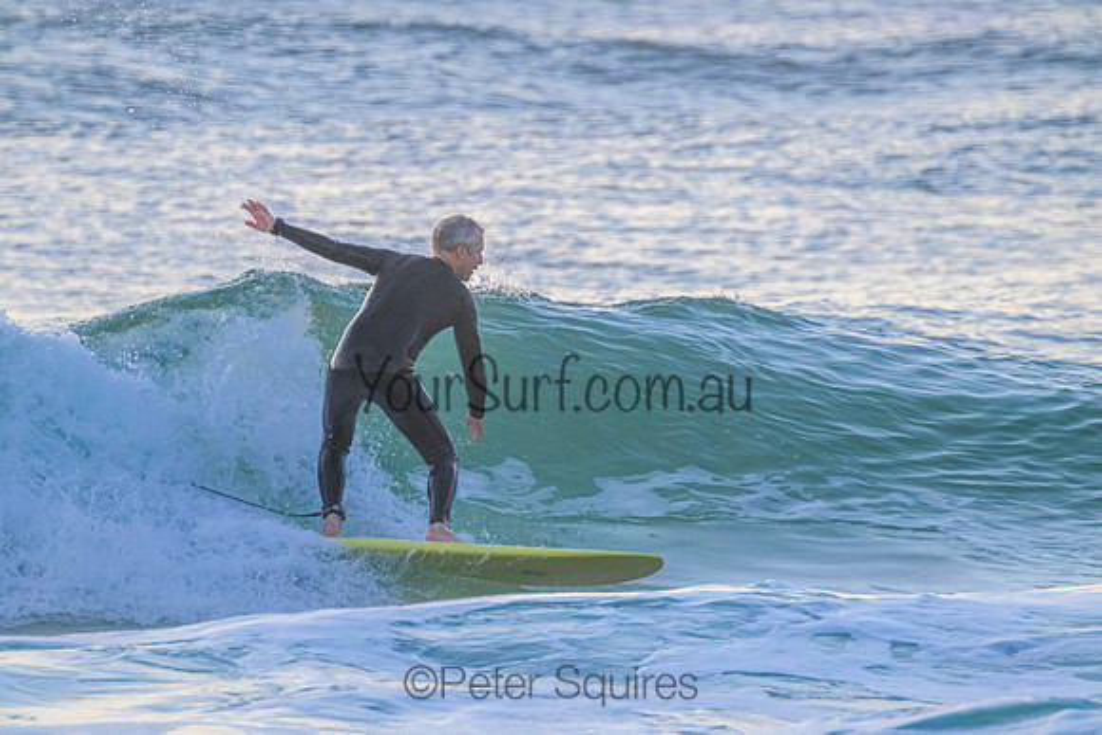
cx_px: 551
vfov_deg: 1.7
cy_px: 368
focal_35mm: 800
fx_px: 24493
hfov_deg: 2.6
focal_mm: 800
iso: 2500
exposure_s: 1/1600
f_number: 11
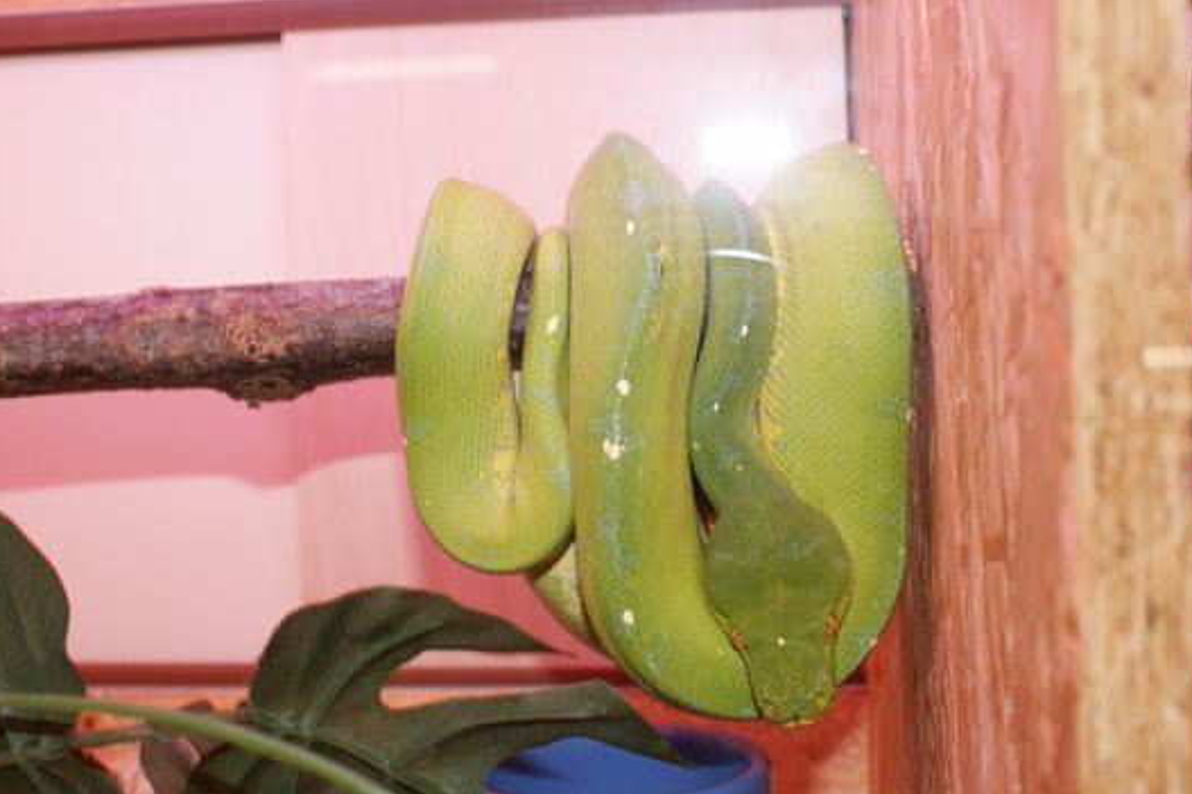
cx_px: 534
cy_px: 446
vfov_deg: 26.4
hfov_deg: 38.8
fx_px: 1688
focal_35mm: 51
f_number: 6.3
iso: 400
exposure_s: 1/60
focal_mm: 28
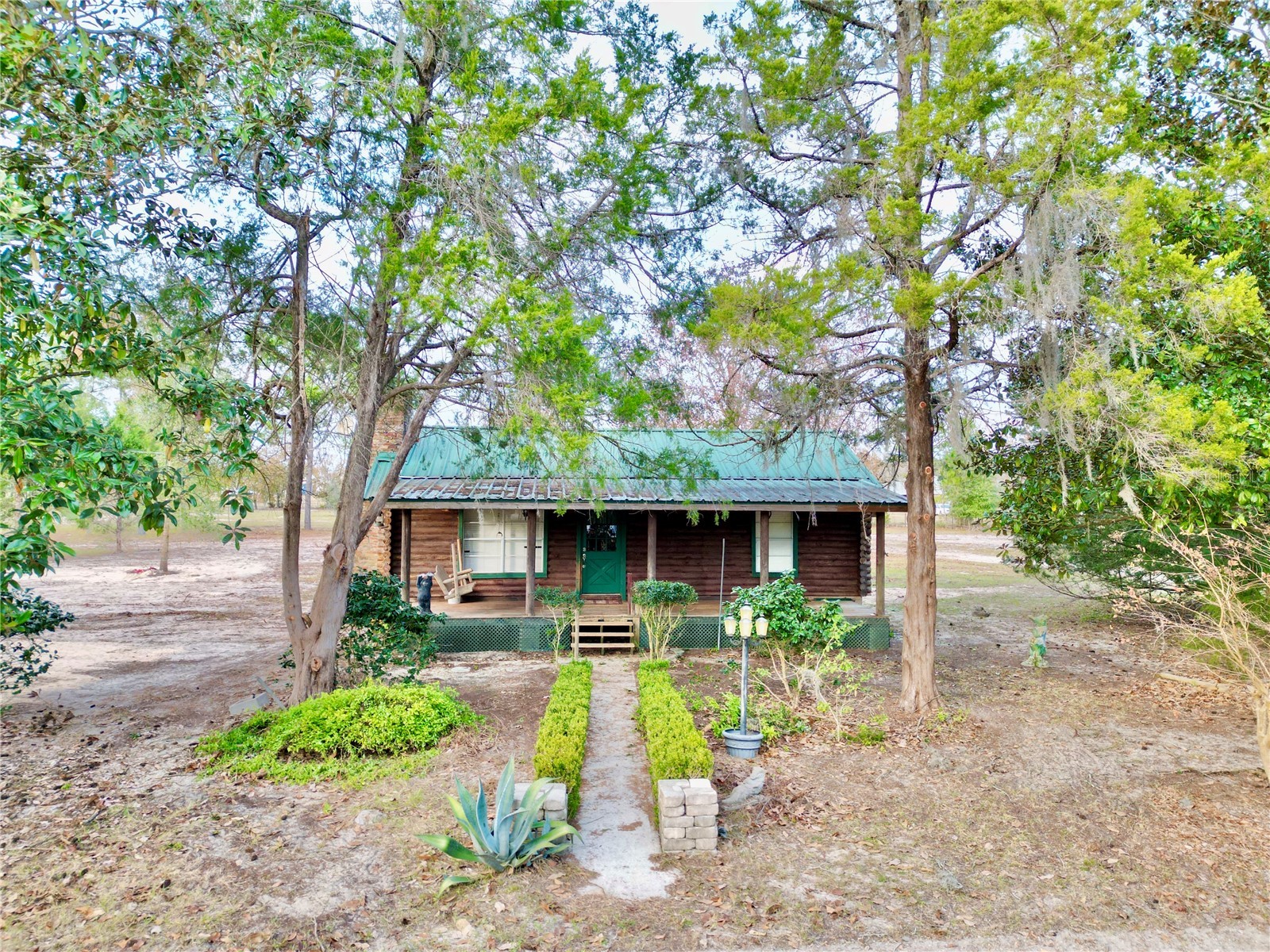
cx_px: 635
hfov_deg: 71.6
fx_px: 881
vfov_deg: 56.8
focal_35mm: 24
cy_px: 476
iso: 200
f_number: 1.7
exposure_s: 1/250
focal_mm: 6.72
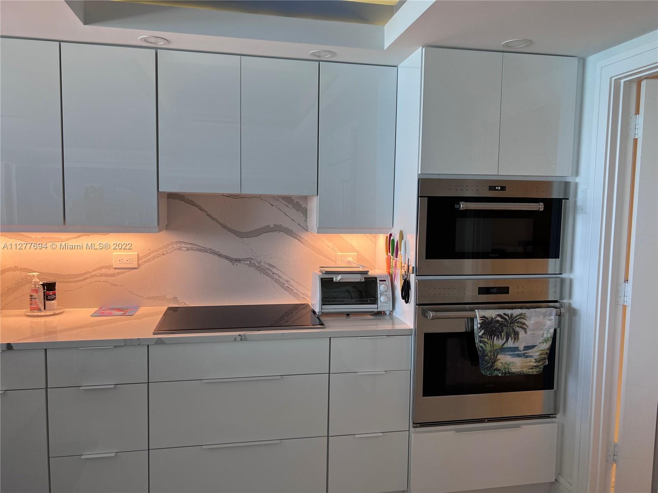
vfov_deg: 53.1
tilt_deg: -4.4
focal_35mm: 26
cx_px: 329
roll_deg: -0.6
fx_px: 494
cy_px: 246
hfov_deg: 67.3
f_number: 1.5
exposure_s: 1/120
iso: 80
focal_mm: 5.7
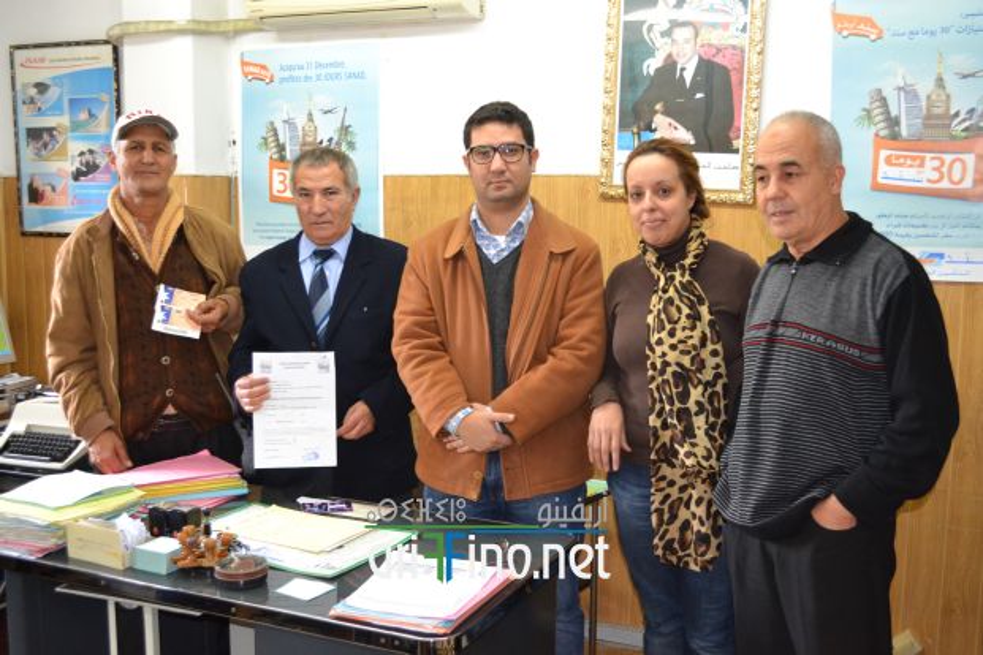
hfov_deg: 49.6
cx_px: 492
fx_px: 1065
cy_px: 328
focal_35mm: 39
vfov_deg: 34.2
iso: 1400
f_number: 4.2
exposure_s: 1/60
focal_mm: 26
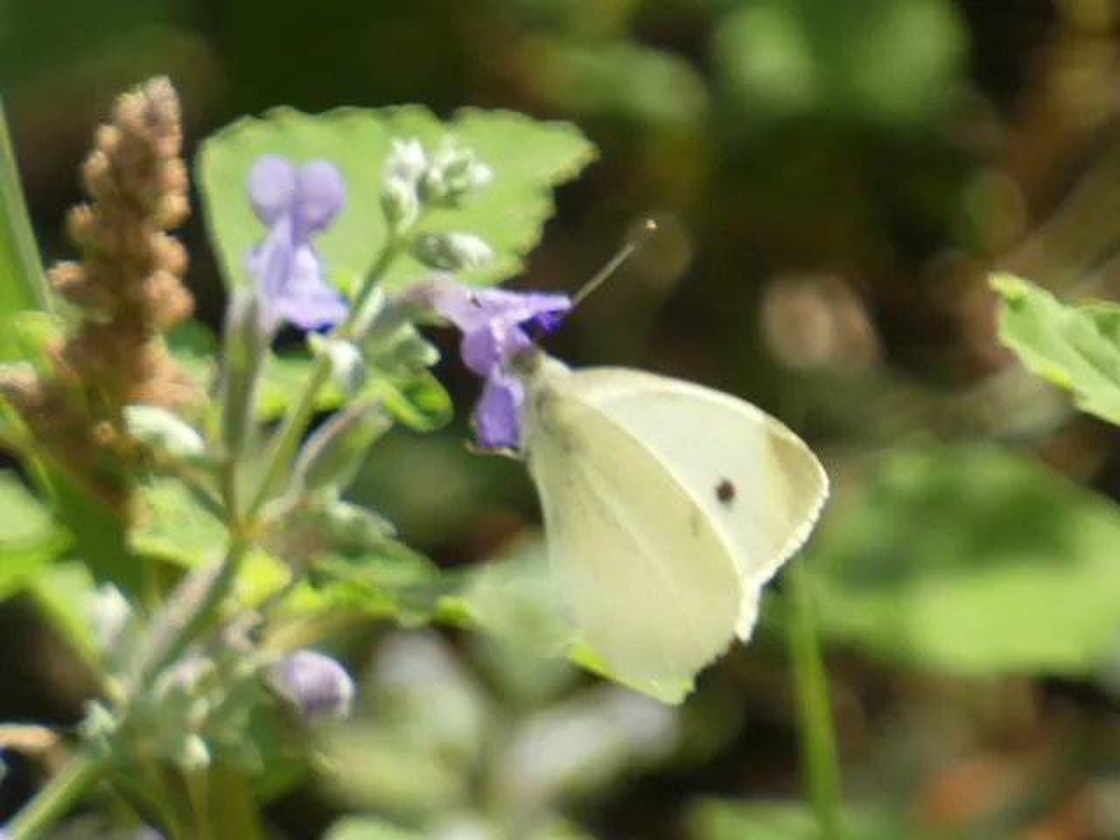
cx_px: 560
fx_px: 37823
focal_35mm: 1169
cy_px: 420
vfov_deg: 1.3
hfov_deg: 1.7
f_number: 5.8
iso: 125
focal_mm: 209.4
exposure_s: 1/125
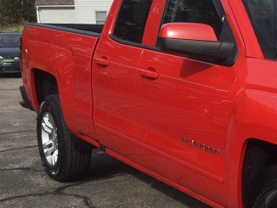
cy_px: 124
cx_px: 336
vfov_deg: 19.4
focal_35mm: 76
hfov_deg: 23.4
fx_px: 609
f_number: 2.4
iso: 25
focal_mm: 3.3
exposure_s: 1/1404
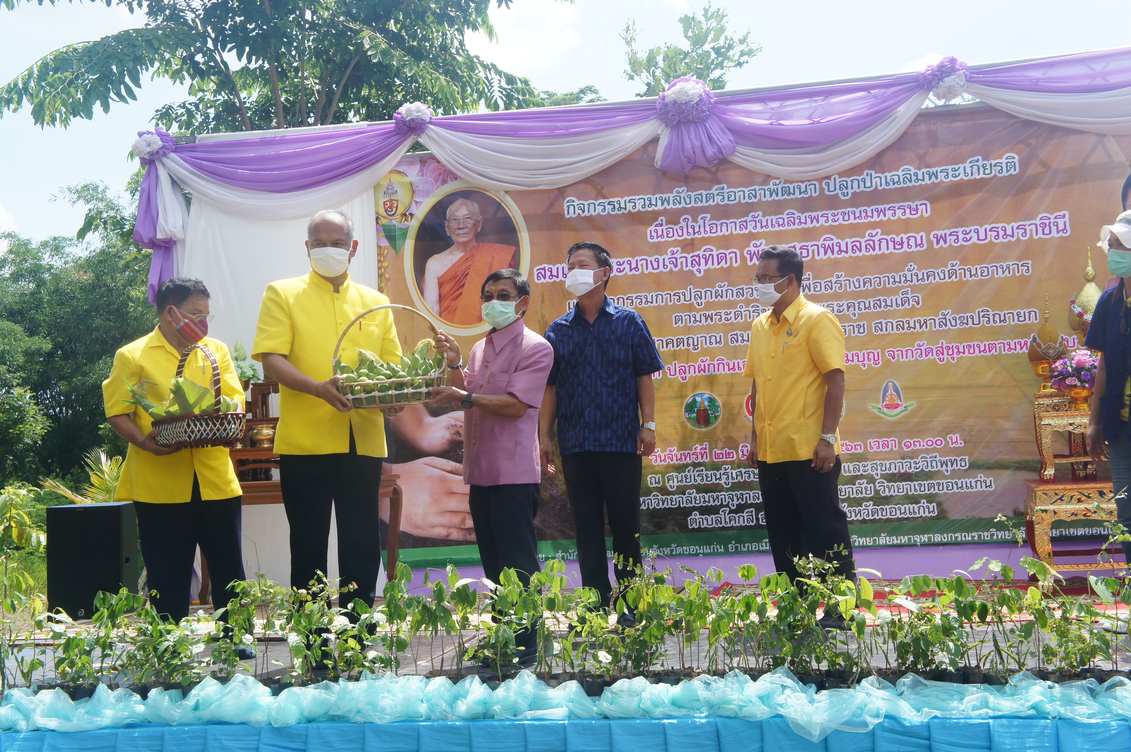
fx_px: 1789
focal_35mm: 57
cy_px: 376
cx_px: 566
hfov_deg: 35.1
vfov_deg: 23.7
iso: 200
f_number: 13
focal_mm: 38
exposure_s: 1/160
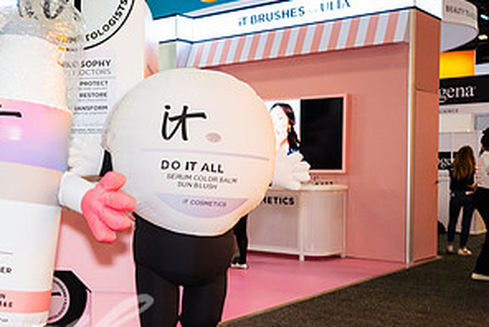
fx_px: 639
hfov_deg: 39.2
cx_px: 58
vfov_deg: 28.6
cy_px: 201
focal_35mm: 47
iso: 1250
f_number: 5.6
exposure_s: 1/100
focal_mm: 24
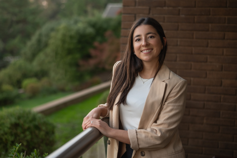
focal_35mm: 50
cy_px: 79
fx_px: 329
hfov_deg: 39.6
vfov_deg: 27.0
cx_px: 118
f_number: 2.2
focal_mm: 50
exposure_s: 1/200
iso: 800
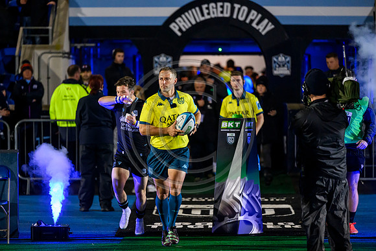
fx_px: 2089
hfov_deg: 10.3
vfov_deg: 6.9
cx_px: 188
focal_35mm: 200
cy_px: 126
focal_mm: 200
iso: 6400
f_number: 3.2
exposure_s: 1/800
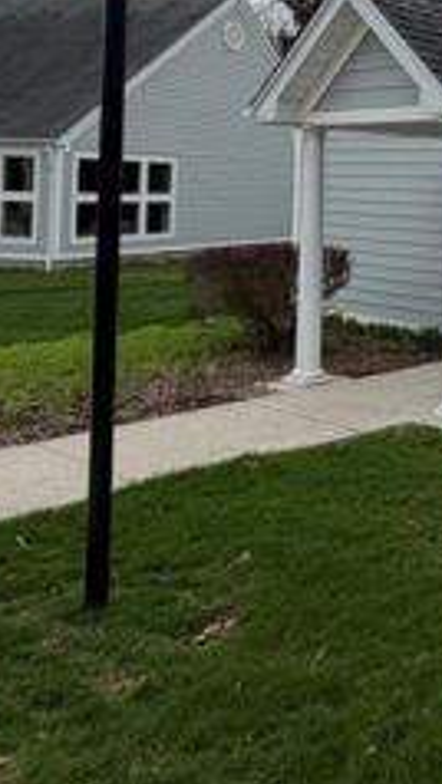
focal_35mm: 41
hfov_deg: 22.5
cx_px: 703
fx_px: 854
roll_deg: -1.6
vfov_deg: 47.3
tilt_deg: +0.9
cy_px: 181
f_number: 2.2
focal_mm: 2.22
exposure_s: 1/770
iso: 32
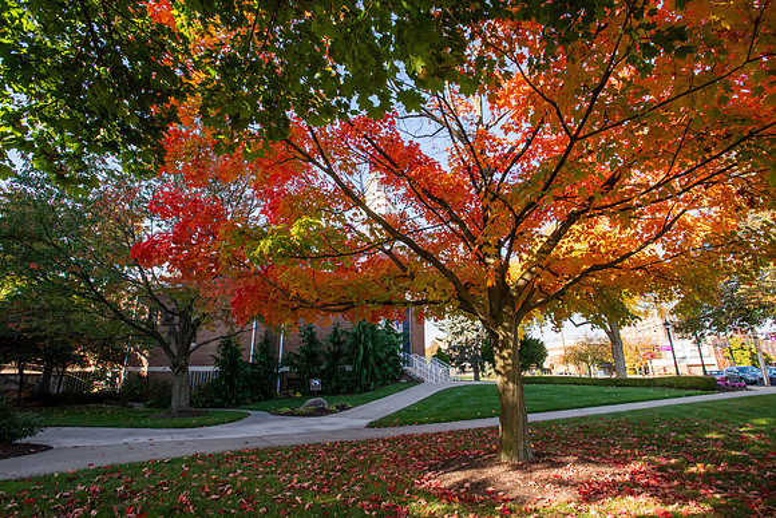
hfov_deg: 93.3
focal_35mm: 17
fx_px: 367
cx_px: 388
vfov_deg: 70.5
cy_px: 259
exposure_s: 1/160
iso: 800
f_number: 14
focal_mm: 17
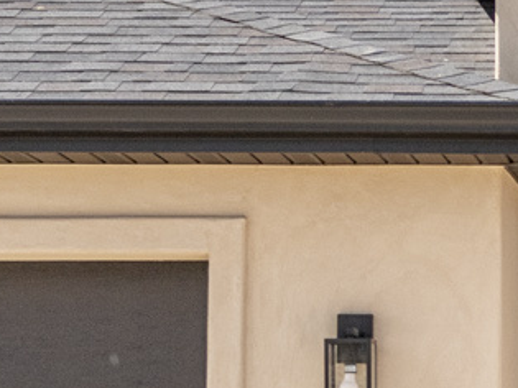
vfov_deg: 8.0
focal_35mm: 183
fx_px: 2737
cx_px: 830
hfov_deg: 10.4
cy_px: 442
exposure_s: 1/1000
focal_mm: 30
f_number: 9
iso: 400
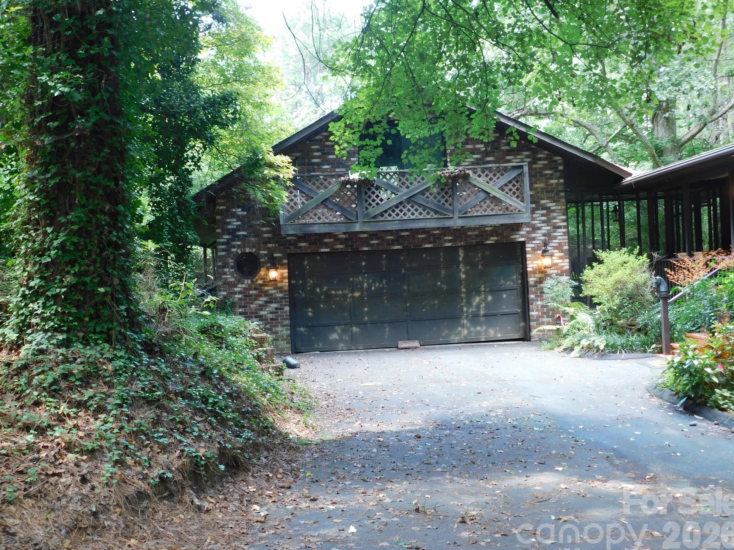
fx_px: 806
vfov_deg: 37.7
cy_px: 272
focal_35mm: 38
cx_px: 356
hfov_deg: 49.0
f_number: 3.5
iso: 200
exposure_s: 1/30
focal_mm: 6.3
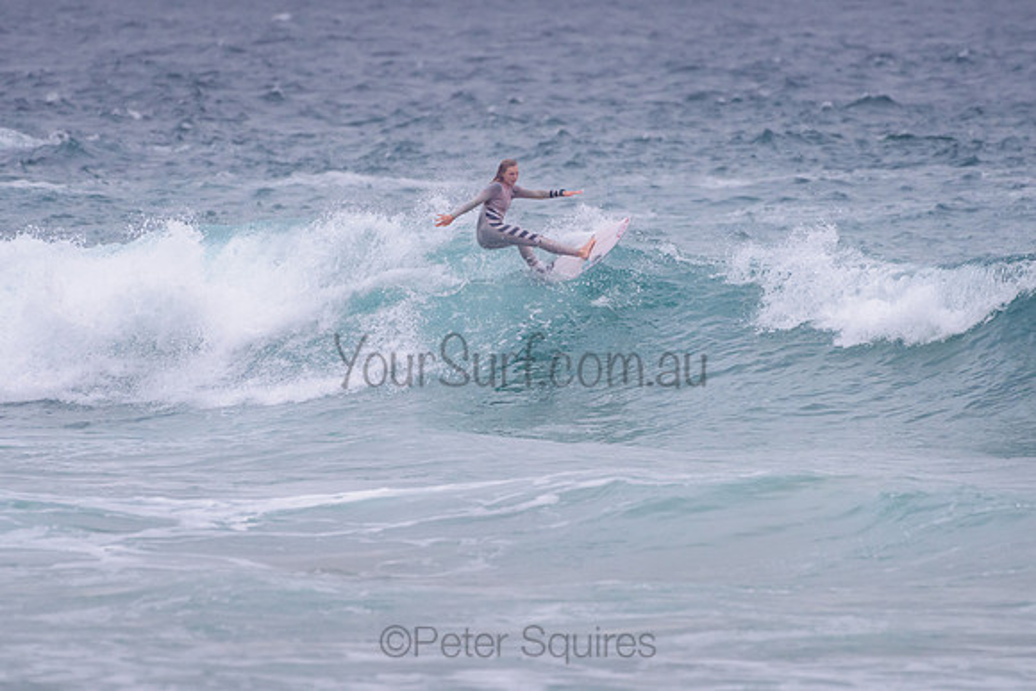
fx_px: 17642
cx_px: 500
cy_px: 342
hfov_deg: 3.4
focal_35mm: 613
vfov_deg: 2.2
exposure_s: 1/2000
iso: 1000
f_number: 5.6
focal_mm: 500
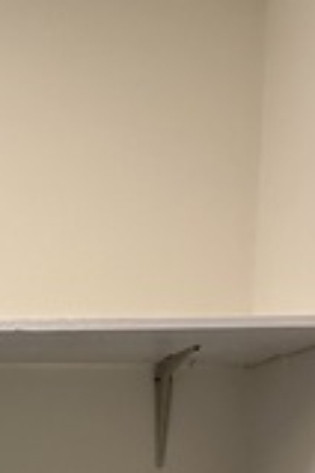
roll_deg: -0.8
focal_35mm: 61
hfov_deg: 20.7
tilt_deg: -5.7
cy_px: 552
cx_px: -71
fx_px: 801
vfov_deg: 28.9
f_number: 2.2
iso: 200
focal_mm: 2.22
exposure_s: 1/60
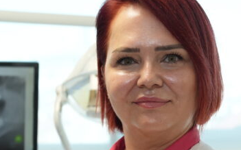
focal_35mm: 130
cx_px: 150
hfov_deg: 16.1
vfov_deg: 9.8
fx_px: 853
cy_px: 219
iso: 500
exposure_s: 1/160
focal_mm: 35
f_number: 2.8
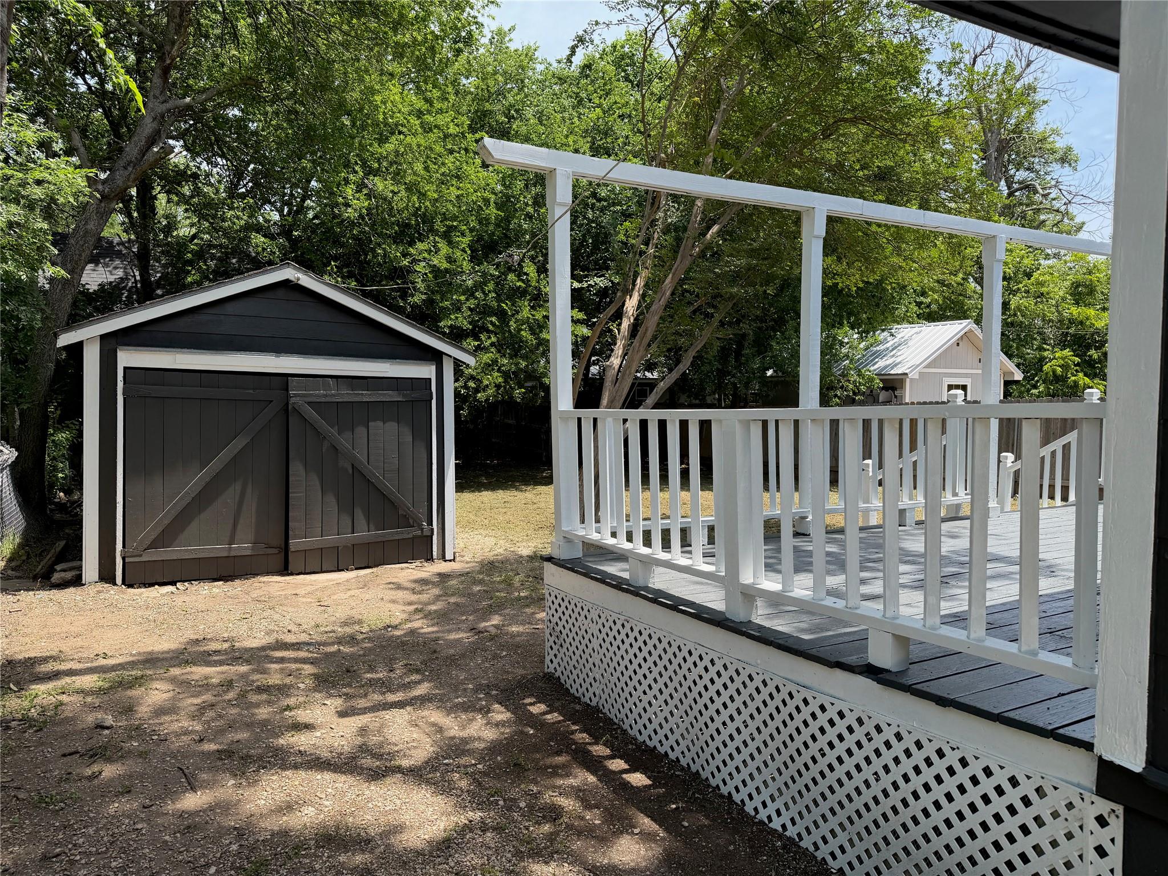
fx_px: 810
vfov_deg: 56.8
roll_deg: +0.3
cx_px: 584
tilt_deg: -4.4
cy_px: 438
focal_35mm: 24
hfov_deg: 71.6
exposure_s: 1/1585
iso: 80
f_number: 1.78
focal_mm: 6.76
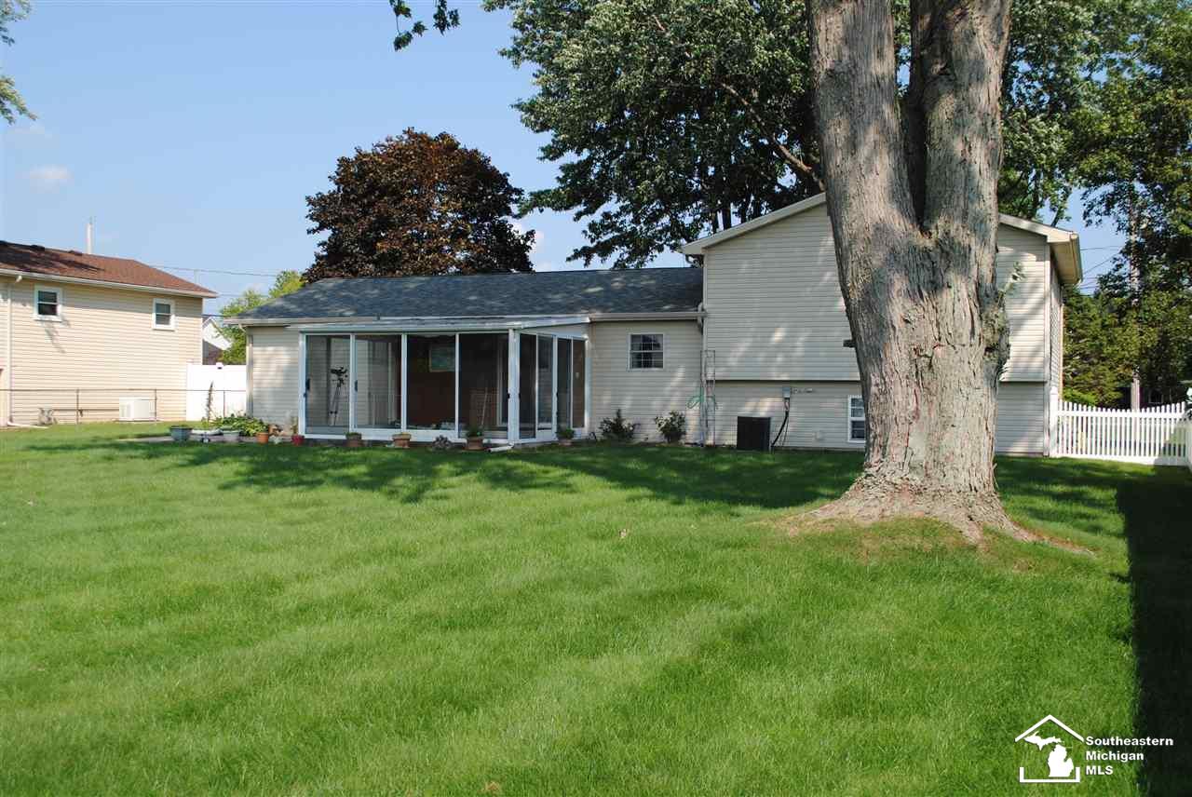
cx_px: 596
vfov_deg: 36.9
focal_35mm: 36
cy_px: 398
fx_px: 1193
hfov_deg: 53.1
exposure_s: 1/250
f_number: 7.1
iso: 100
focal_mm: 24
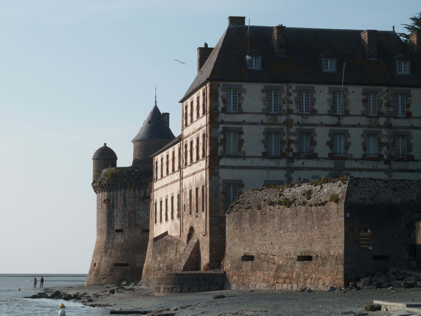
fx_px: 1265
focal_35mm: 104
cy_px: 158
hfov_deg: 18.9
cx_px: 210
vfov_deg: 14.2
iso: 80
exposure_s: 1/500
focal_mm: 17
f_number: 5.6
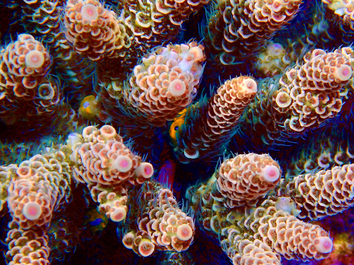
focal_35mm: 100
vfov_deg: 14.8
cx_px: 177
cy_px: 132
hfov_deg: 19.6
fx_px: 1023
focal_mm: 18
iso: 500
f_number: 6.3
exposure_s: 1/200
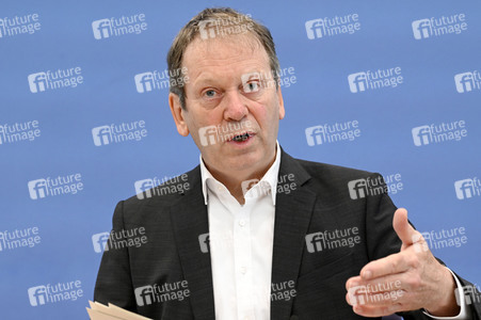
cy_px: 160
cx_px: 240
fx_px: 1549
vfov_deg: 11.8
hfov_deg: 17.7
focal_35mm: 116
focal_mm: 116
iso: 4000
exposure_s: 1/500
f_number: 6.3
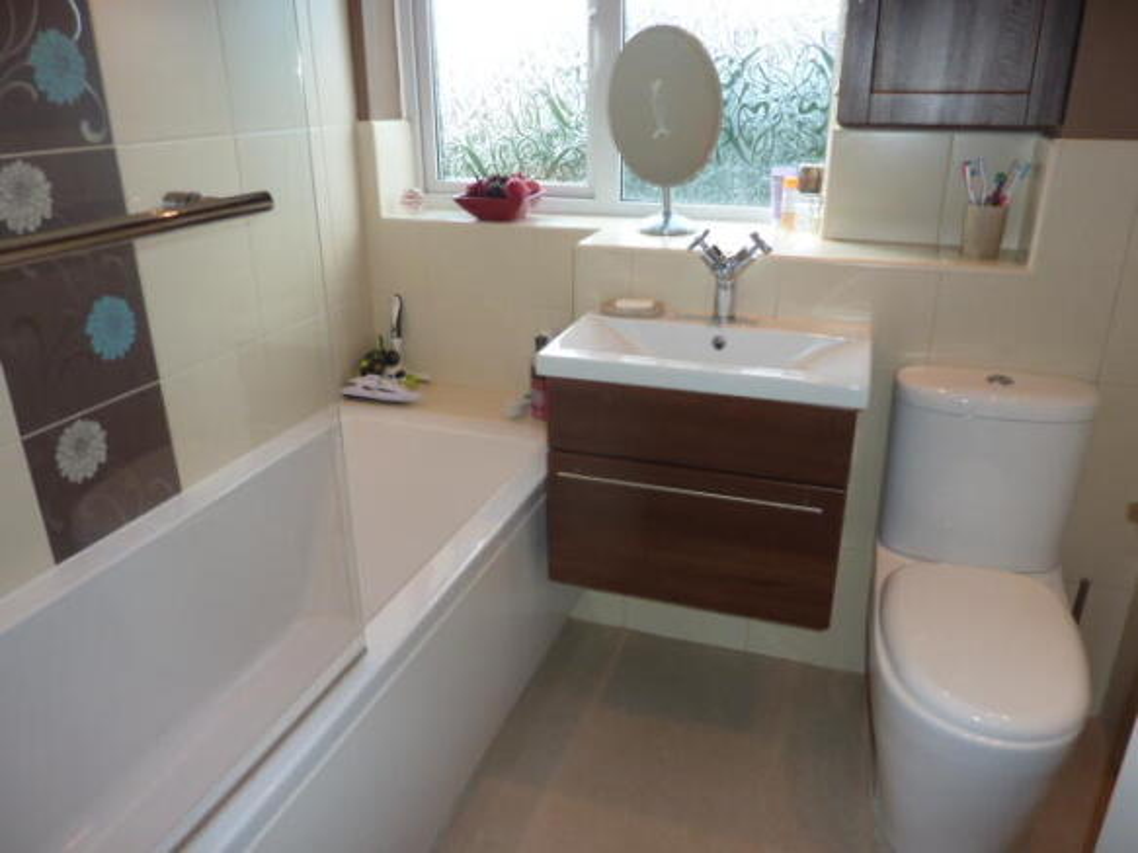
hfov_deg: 69.4
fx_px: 822
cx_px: 569
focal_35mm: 25
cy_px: 426
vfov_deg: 54.9
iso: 100
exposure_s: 1/30
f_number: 3.3
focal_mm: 4.1
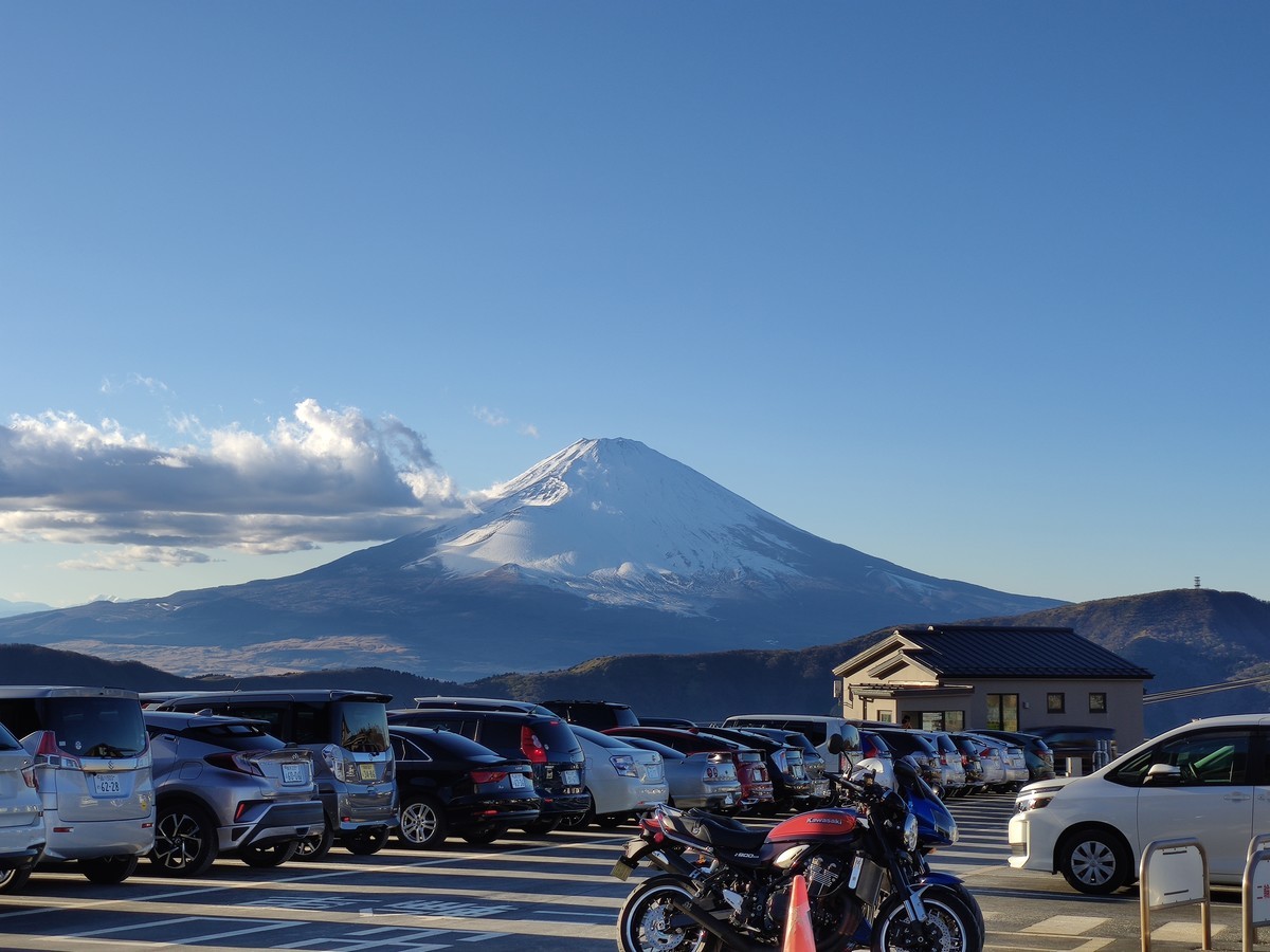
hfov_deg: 32.7
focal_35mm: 59
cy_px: 476
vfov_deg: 24.8
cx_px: 635
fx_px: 2165
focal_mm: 6.22
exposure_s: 1/946
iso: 100
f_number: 2.2
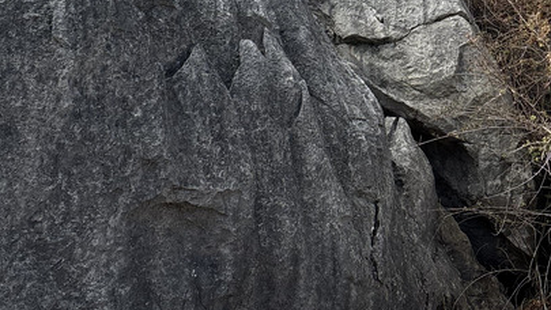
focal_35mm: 84
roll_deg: +0.3
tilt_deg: +8.6
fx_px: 1228
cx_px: 393
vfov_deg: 14.2
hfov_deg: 25.1
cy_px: -3
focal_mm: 5.96
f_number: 1.6
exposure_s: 1/1799
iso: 50
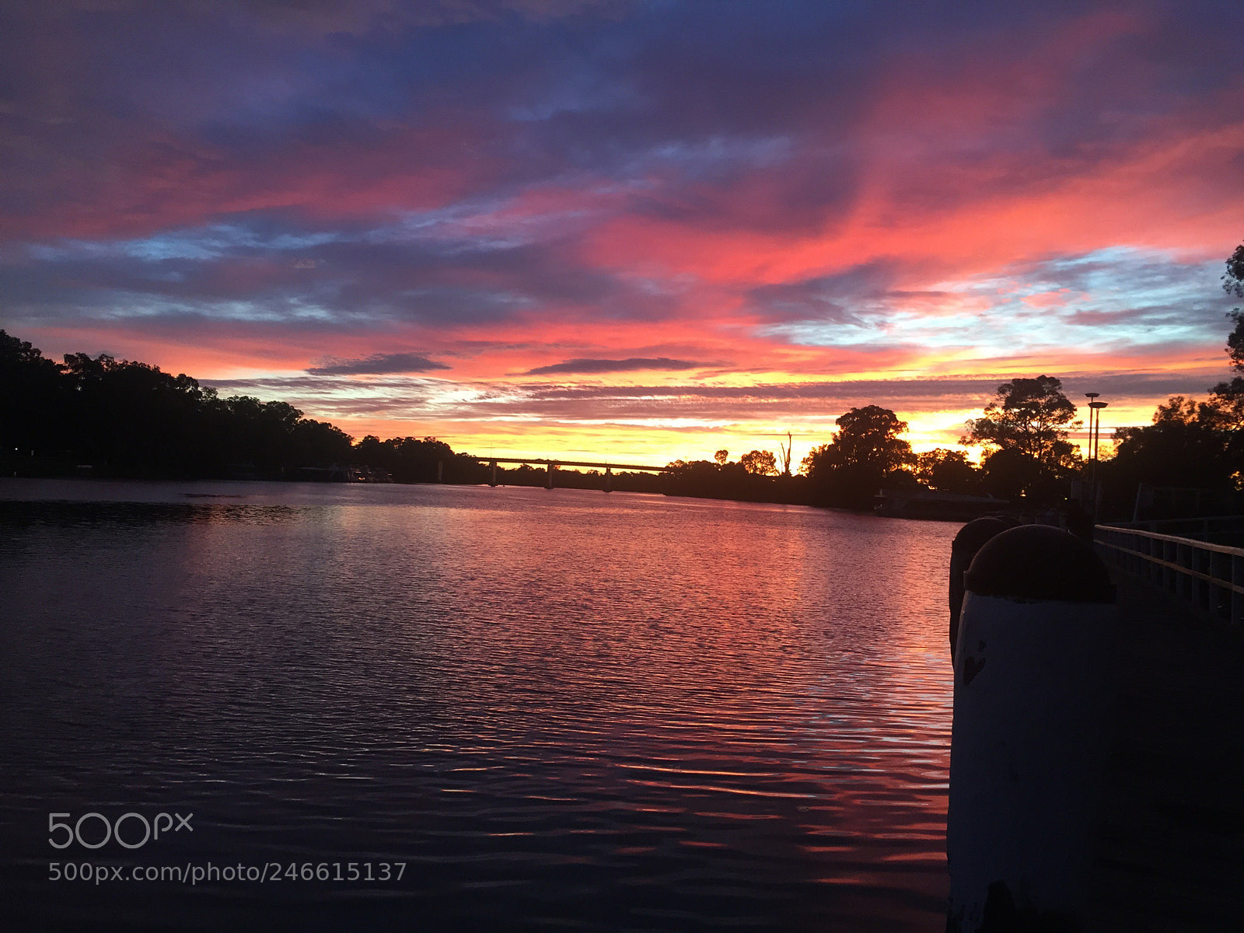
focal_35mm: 29
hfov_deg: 61.7
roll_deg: -2.8
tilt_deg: +0.9
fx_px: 1042
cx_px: 622
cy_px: 466
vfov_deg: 48.2
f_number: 2.2
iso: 40
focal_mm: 4.15
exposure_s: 1/33
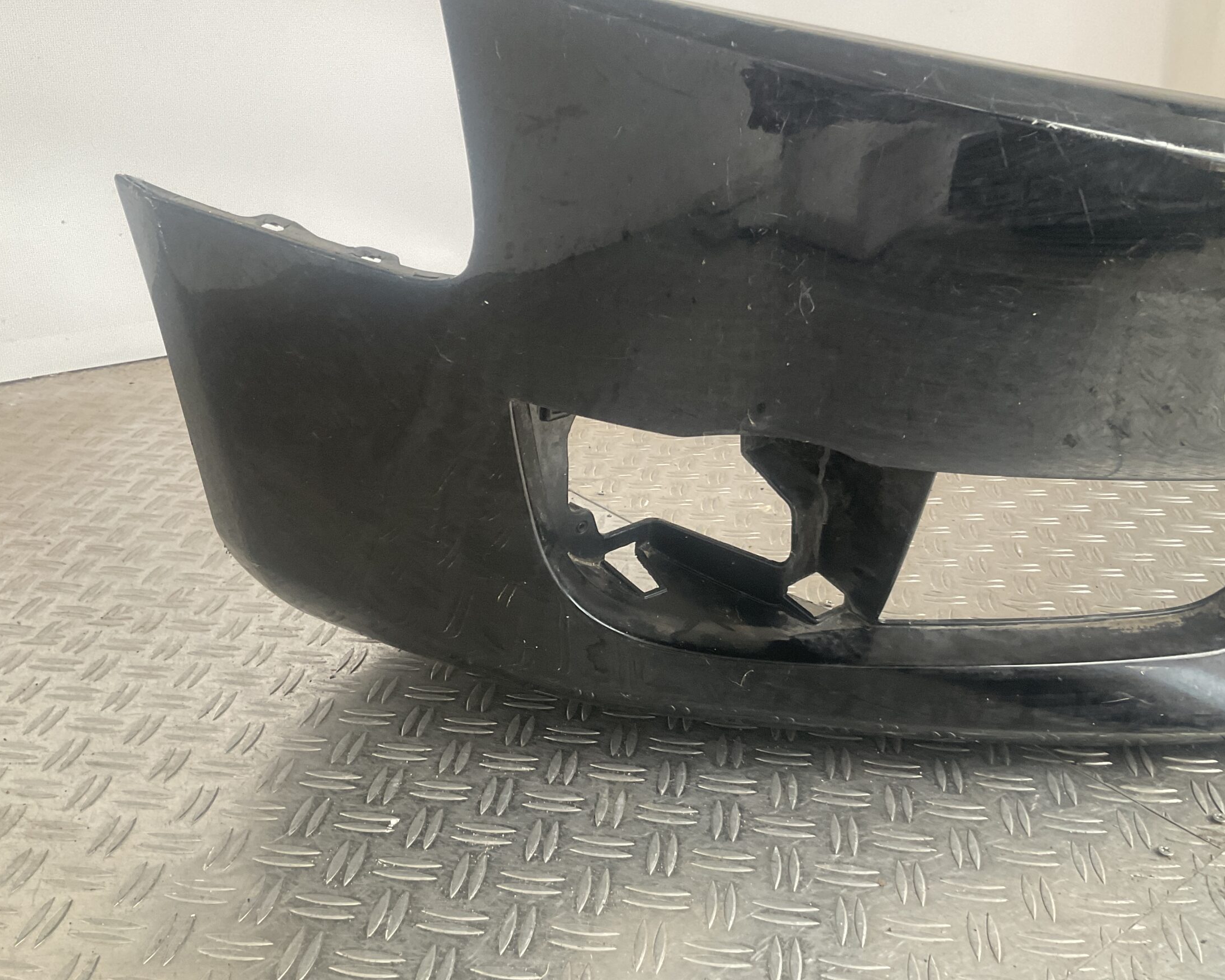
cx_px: 666
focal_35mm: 33
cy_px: 464
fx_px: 1196
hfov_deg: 54.1
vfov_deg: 44.5
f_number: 1.8
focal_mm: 3
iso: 64
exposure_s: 1/50
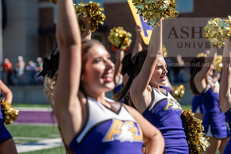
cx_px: 136
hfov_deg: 18.2
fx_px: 719
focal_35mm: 112
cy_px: 74
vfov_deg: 12.2
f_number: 3.5
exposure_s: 1/1250
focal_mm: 95
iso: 125
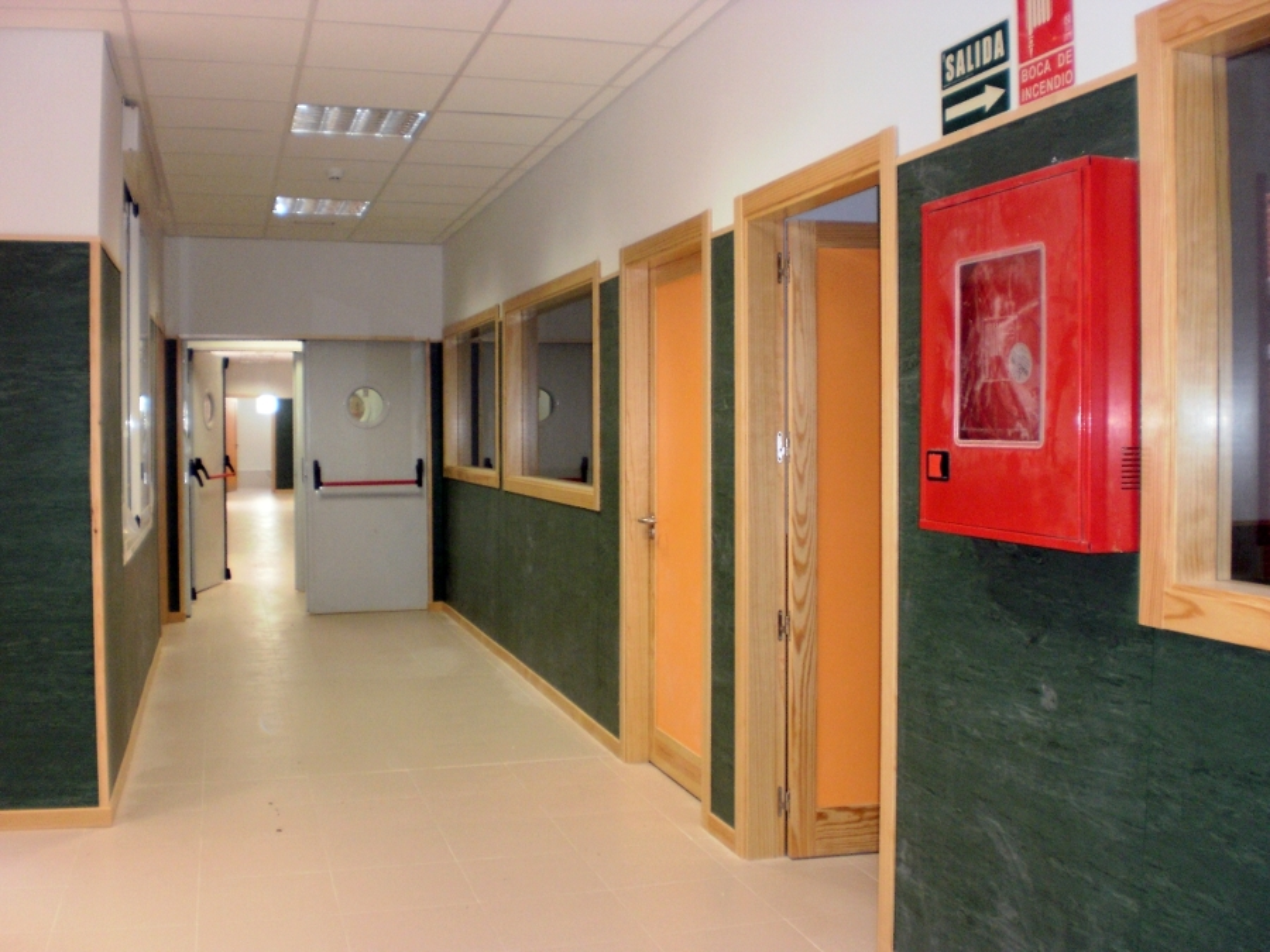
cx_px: 635
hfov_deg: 51.4
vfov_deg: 39.7
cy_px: 476
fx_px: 1321
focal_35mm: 36
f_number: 3.1
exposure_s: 1/30
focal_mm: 6.3
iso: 200
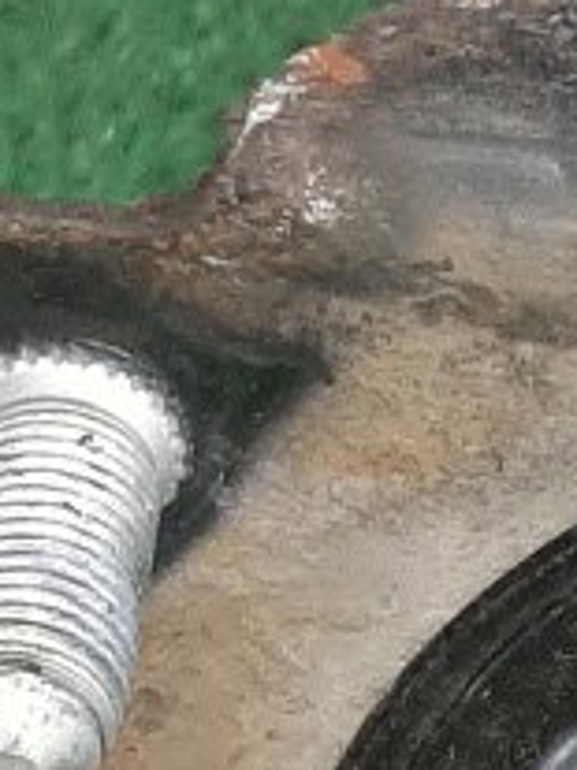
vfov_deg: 10.4
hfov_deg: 7.7
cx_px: 1269
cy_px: 1324
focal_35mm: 181
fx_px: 4027
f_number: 1.7
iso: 139
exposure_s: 1/50
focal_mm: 3.93
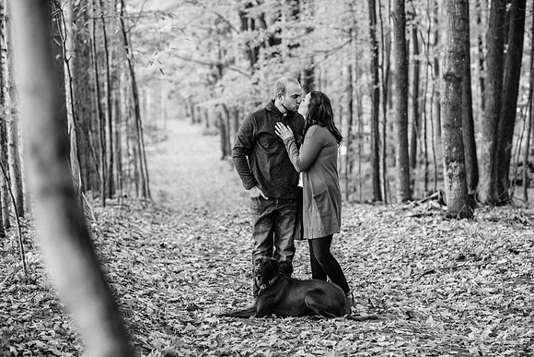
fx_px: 1261
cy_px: 178
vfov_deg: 16.1
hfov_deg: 23.9
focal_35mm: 85
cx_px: 267
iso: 500
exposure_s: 1/200
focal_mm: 85
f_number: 2.8
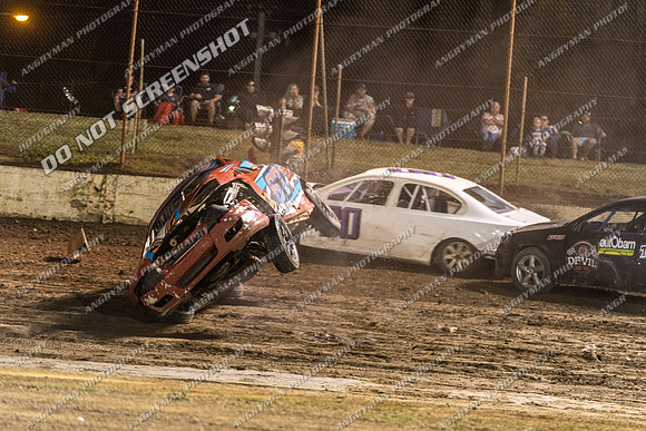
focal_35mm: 115
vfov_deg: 11.9
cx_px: 323
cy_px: 216
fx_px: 2064
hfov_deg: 17.8
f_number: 2.8
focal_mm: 115
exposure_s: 1/160
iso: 1600
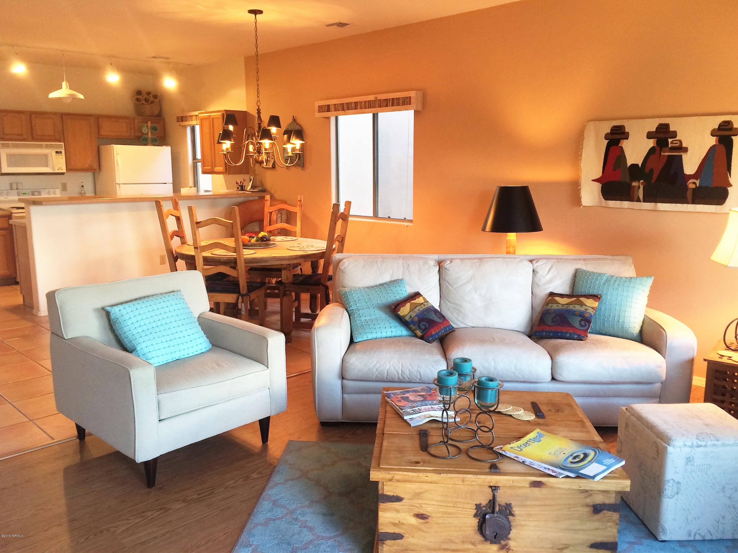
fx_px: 618
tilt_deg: -13.0
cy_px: 276
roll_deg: +0.4
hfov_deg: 61.7
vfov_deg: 48.2
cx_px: 369
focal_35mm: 29
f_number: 2.2
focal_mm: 4.15
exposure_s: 1/30
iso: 100
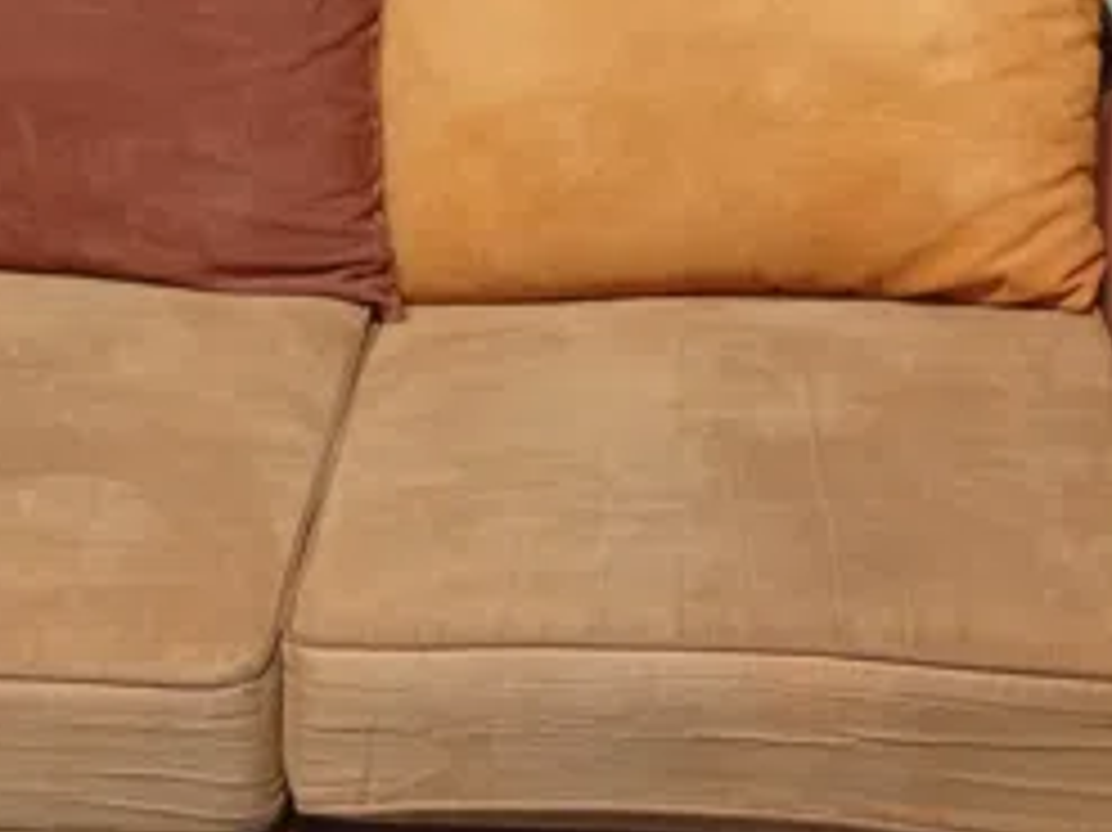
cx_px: 270
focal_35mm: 70
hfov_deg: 27.4
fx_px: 2248
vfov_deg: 21.0
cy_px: 409
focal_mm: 3.98
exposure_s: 1/20
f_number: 1.8
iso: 946
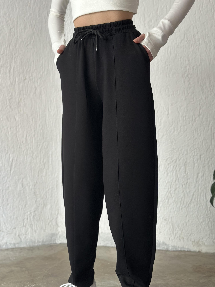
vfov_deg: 39.7
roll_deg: -0.7
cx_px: 108
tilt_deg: +0.1
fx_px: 398
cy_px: 144
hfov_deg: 30.3
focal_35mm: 48
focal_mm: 6.86
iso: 250
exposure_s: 1/60
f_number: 1.78
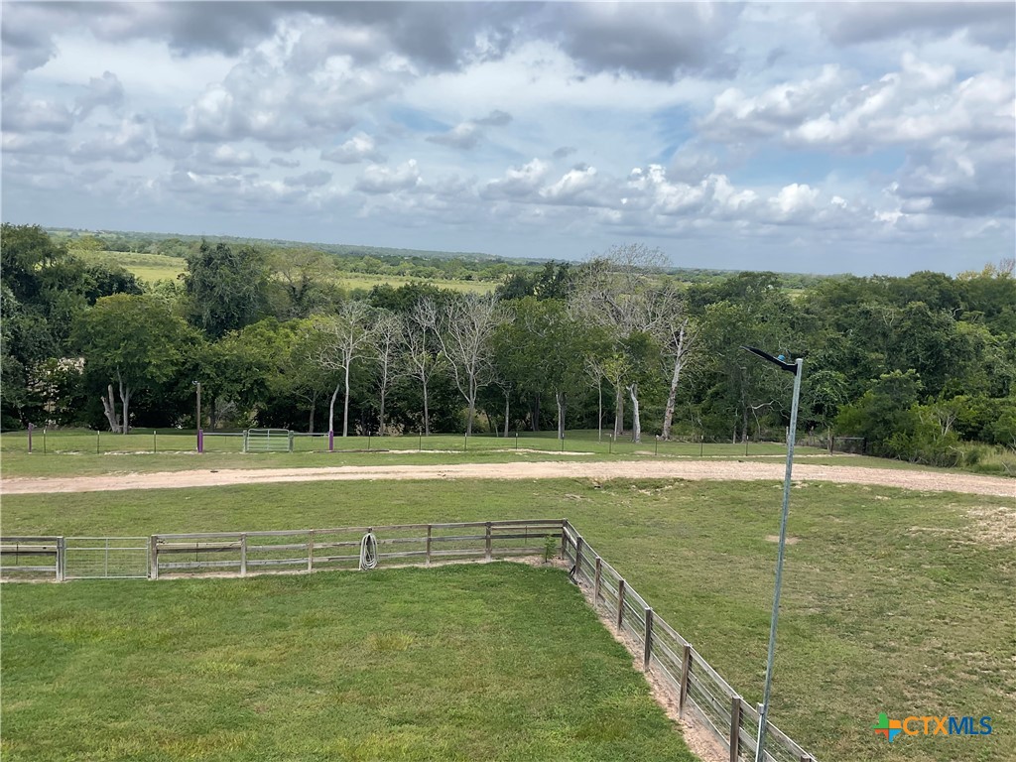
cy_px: 381
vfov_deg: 48.2
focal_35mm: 29
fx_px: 851
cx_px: 508
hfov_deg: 61.7
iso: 16
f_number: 1.8
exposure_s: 1/804
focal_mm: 3
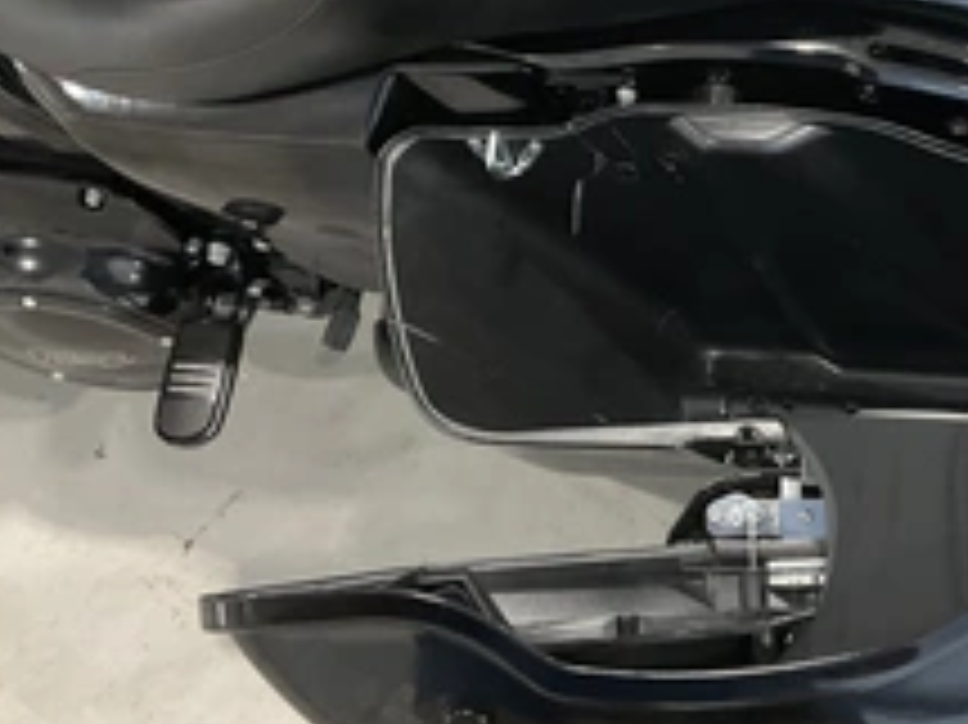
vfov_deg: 27.0
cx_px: 869
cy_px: 333
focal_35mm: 54
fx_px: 1509
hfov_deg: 33.7
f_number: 1.8
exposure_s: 1/60
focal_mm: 3
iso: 100
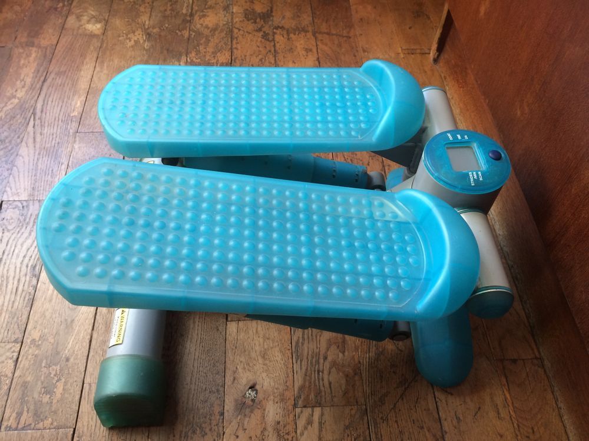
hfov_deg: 61.7
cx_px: 294
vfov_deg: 48.2
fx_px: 493
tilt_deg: -56.6
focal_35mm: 29
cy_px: 220
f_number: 2.2
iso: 40
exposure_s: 1/33
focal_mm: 4.15
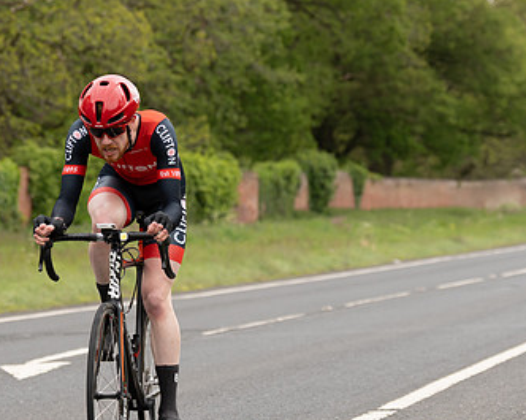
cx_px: 131
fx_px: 3049
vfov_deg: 7.9
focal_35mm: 196
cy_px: 138
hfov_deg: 9.8
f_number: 3.5
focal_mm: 84
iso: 250
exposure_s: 1/1000
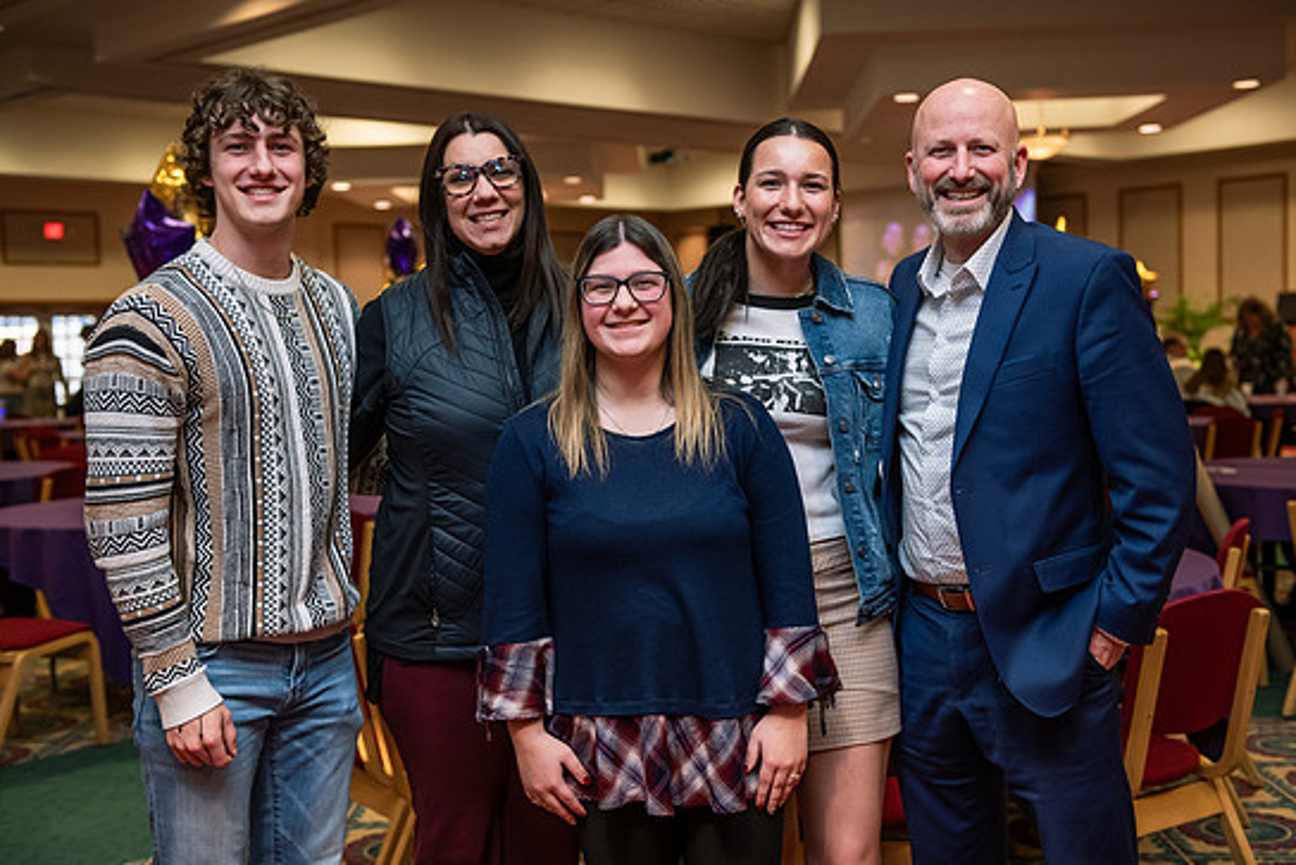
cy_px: 430
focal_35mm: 48
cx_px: 658
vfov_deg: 28.1
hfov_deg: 41.1
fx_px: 1728
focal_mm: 45
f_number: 3.2
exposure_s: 1/160
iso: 1250
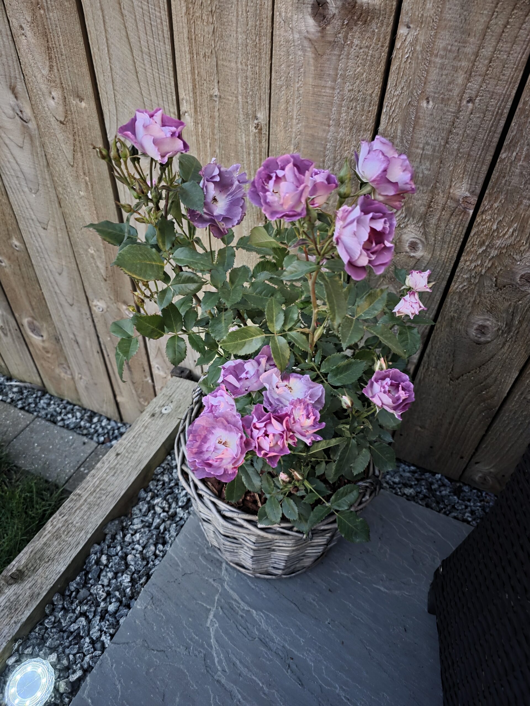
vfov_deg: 73.9
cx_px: 265
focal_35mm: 23
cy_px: 353
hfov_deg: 58.9
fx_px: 470
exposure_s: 1/20
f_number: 1.7
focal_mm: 6.3
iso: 1600
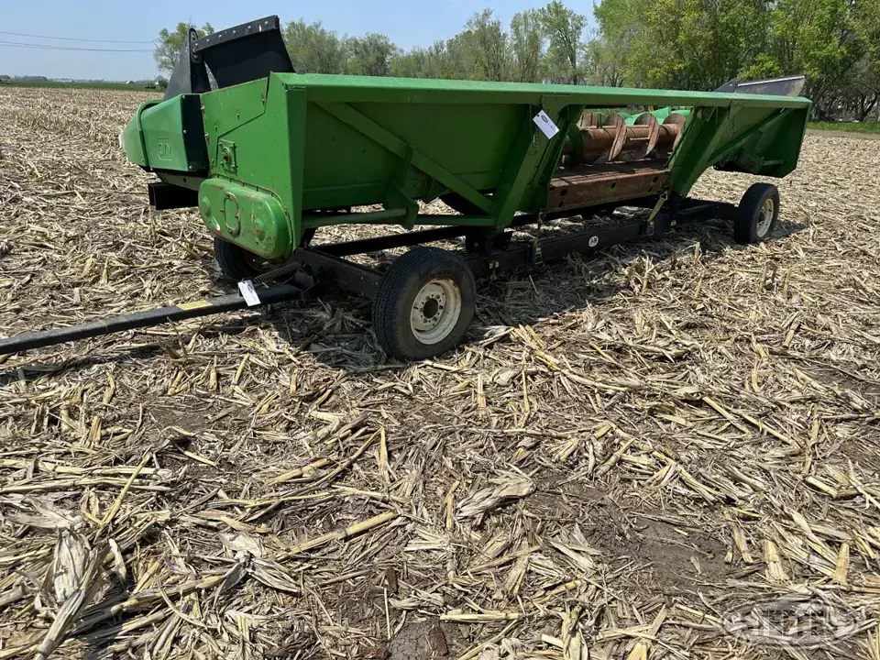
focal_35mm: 24
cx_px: 440
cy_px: 330
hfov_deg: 71.6
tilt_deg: -18.3
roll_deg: -1.2
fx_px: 610
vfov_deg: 56.8
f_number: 1.78
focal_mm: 6.86
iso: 80
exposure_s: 1/5263
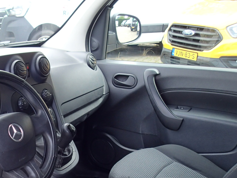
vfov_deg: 29.4
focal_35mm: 48
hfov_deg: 36.7
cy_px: 147
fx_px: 329
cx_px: 16
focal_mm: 4.5
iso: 100
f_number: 2
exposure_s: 1/100
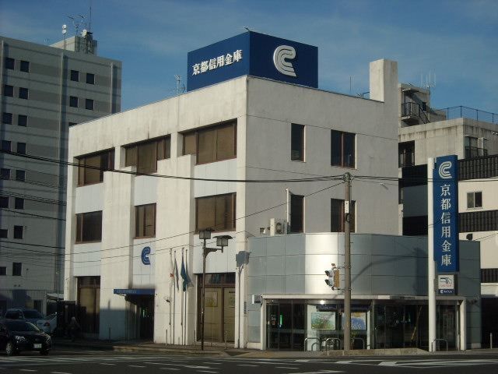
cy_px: 187
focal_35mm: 68
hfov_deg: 28.6
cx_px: 249
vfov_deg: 21.6
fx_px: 978
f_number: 7.3
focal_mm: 11.02
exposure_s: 1/438
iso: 64
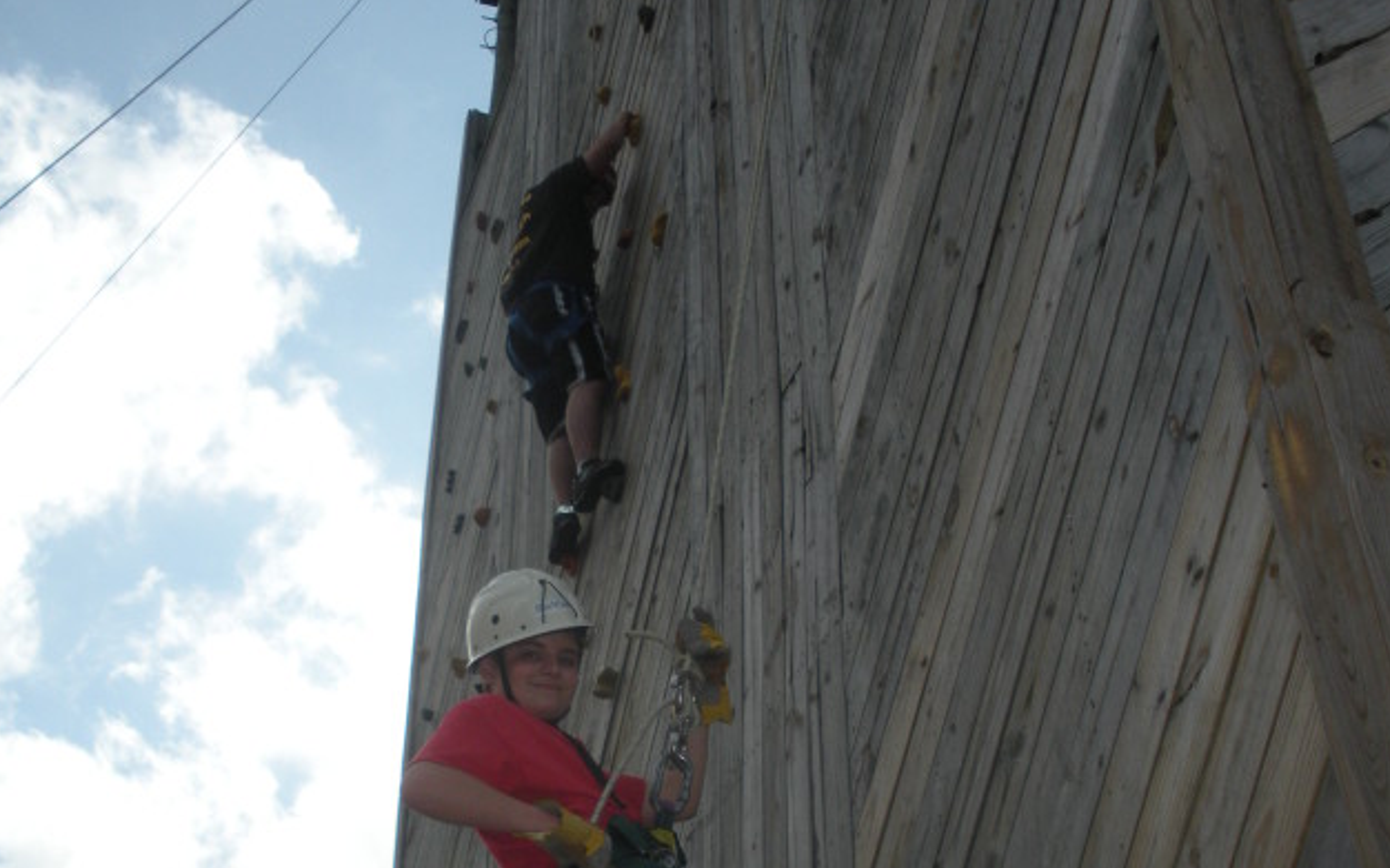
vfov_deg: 24.2
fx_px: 1970
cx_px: 693
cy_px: 785
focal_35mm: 52
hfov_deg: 38.9
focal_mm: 6.3
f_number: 3.5
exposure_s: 1/1500
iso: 88
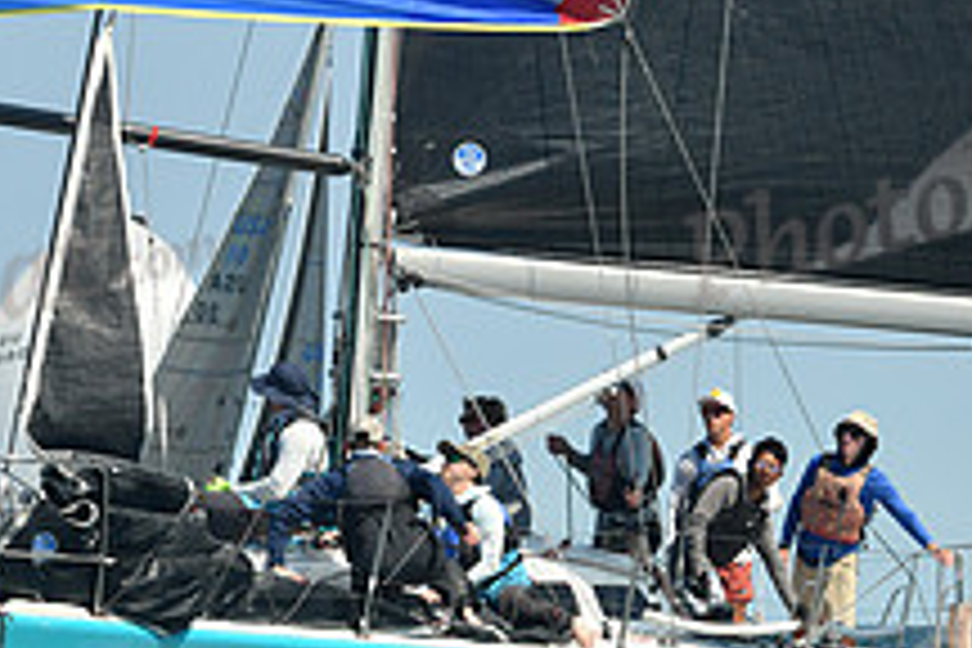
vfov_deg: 5.2
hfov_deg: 7.8
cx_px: 454
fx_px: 7100
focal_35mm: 263
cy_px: 484
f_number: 7.1
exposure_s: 1/640
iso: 320
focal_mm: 98
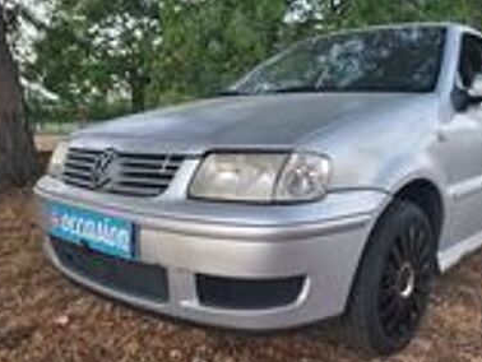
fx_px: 460
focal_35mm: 33
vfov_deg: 43.0
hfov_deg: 54.8
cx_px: 297
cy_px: 178
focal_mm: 5.4
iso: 200
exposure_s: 1/100
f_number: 1.8
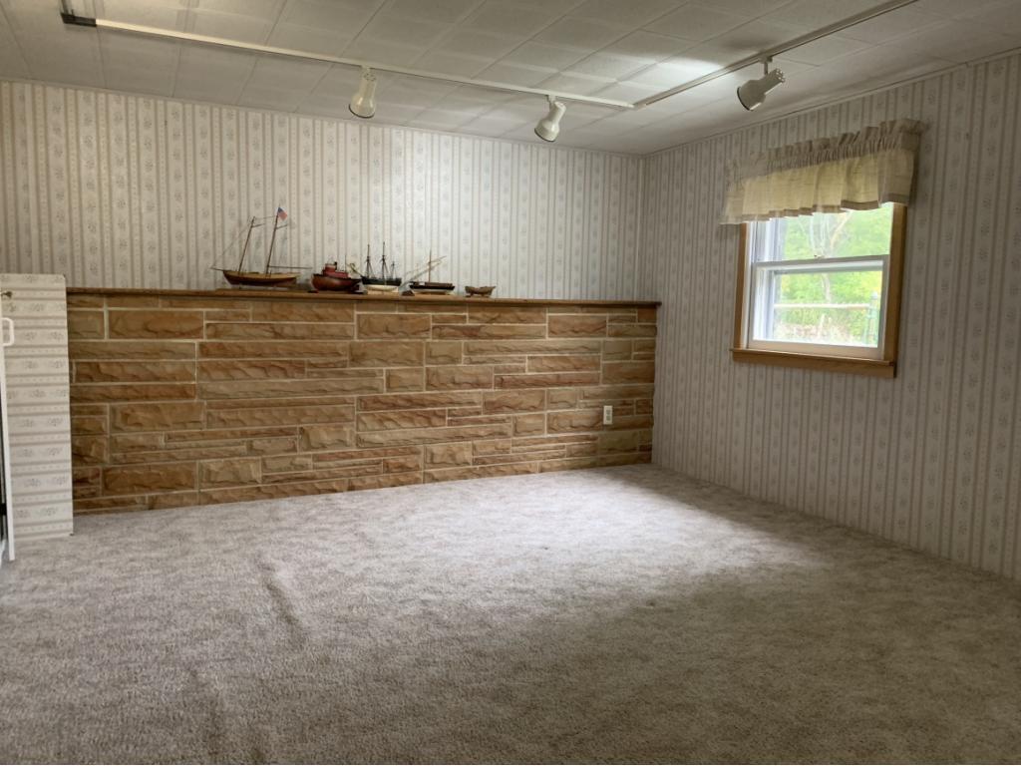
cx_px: 510
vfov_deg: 53.1
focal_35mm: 26
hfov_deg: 67.3
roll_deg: +0.0
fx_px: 767
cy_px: 383
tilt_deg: -6.2
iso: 250
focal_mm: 4.25
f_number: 1.8
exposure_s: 1/40
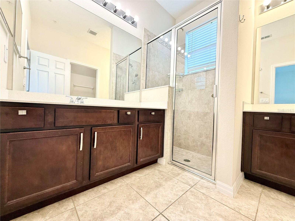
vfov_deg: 85.7
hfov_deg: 102.1
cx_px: 148
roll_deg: -2.6
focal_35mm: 14
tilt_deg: +0.1
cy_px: 110
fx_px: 119
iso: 100
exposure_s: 1/120
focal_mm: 2.22
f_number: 2.2
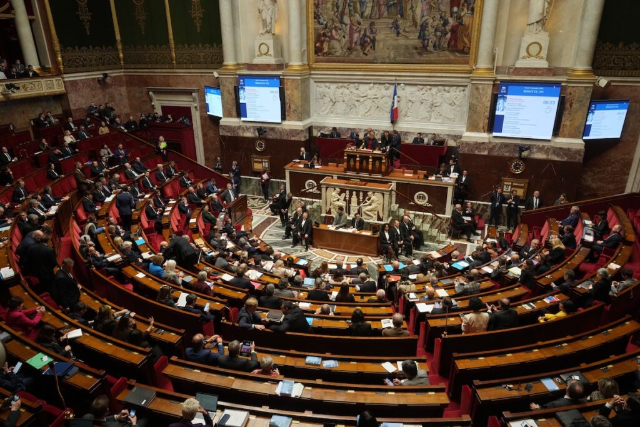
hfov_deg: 73.7
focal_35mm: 24
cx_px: 320
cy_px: 214
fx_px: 427
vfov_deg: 53.1
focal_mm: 24
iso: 2000
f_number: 5.6
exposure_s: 1/125
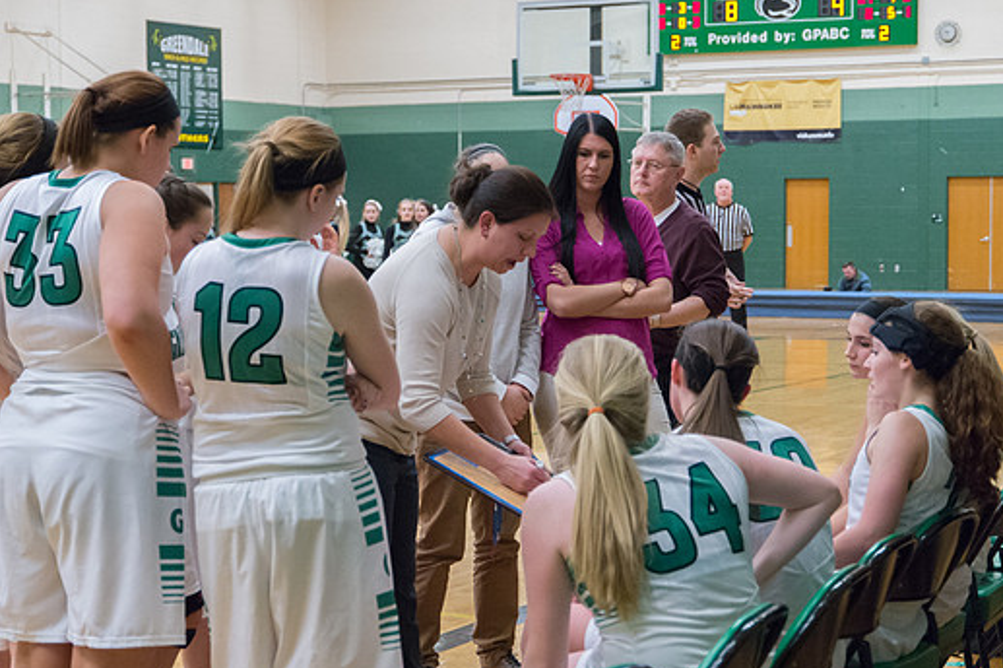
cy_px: 371
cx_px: 469
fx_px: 2172
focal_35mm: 78
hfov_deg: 26.0
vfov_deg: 17.5
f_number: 5.6
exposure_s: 1/250
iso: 8000
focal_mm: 65
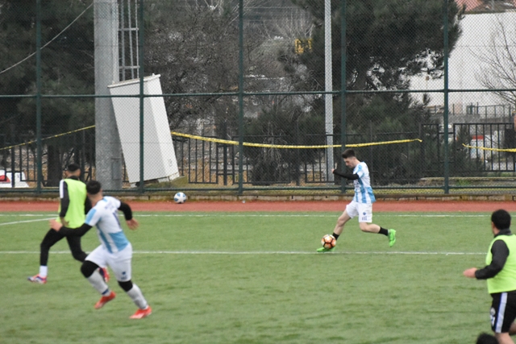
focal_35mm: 330
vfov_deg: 4.2
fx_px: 4731
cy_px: 172
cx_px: 258
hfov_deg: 6.2
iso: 16000
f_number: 5.6
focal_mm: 220
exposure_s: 1/2000
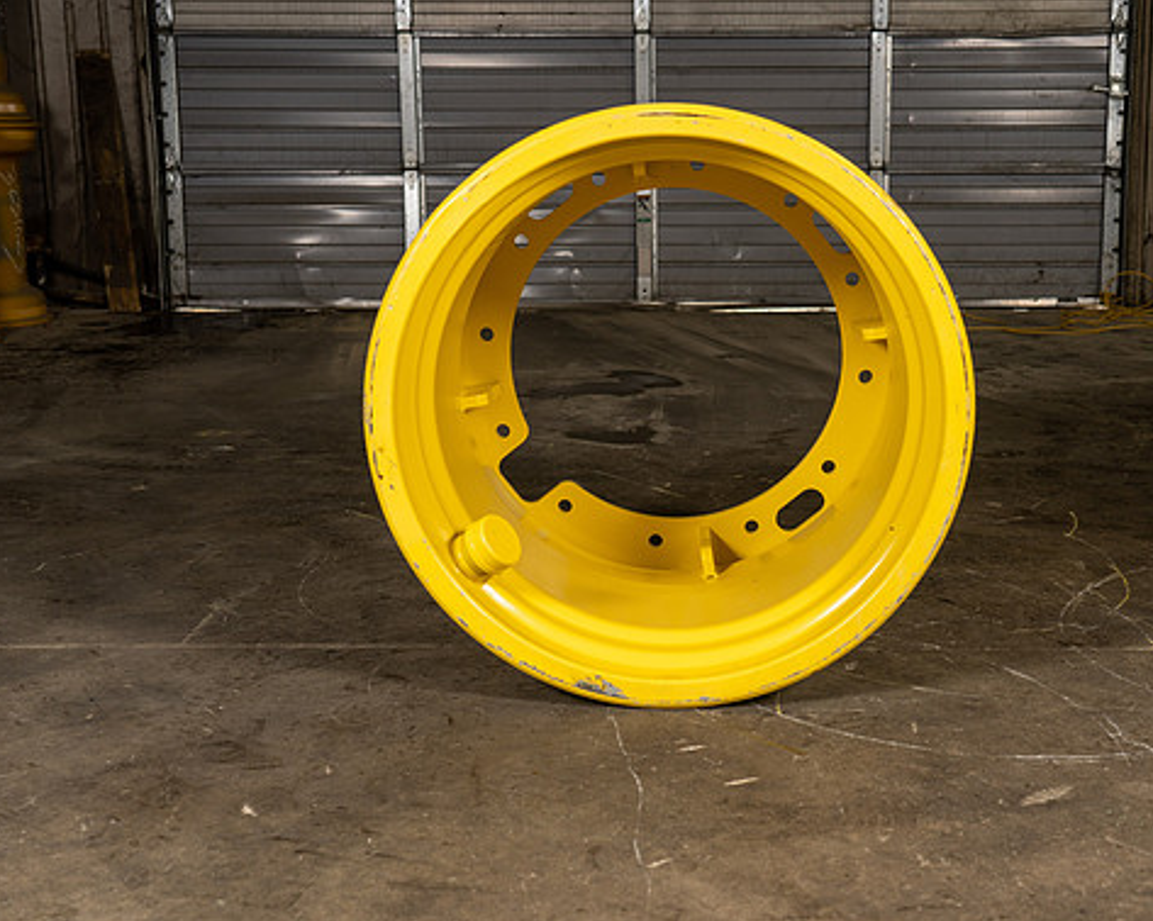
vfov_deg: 28.6
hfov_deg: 35.3
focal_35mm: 53
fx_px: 1808
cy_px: 467
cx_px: 675
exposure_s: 1/100
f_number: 5.6
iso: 500
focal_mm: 46
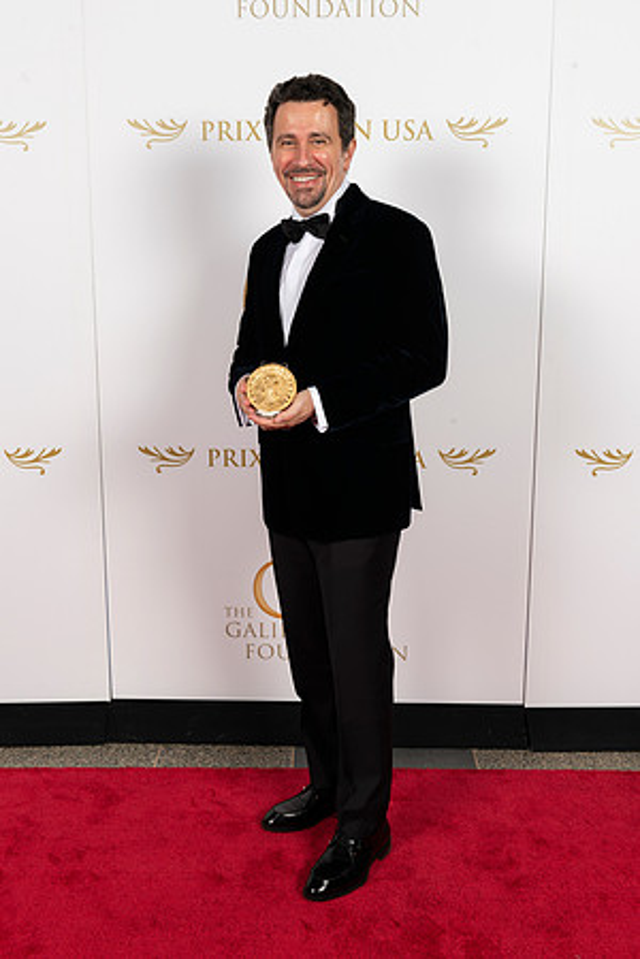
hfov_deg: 35.1
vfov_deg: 50.7
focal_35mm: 38
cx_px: 320
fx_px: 1013
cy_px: 480
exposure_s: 1/125
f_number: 11
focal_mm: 38
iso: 64
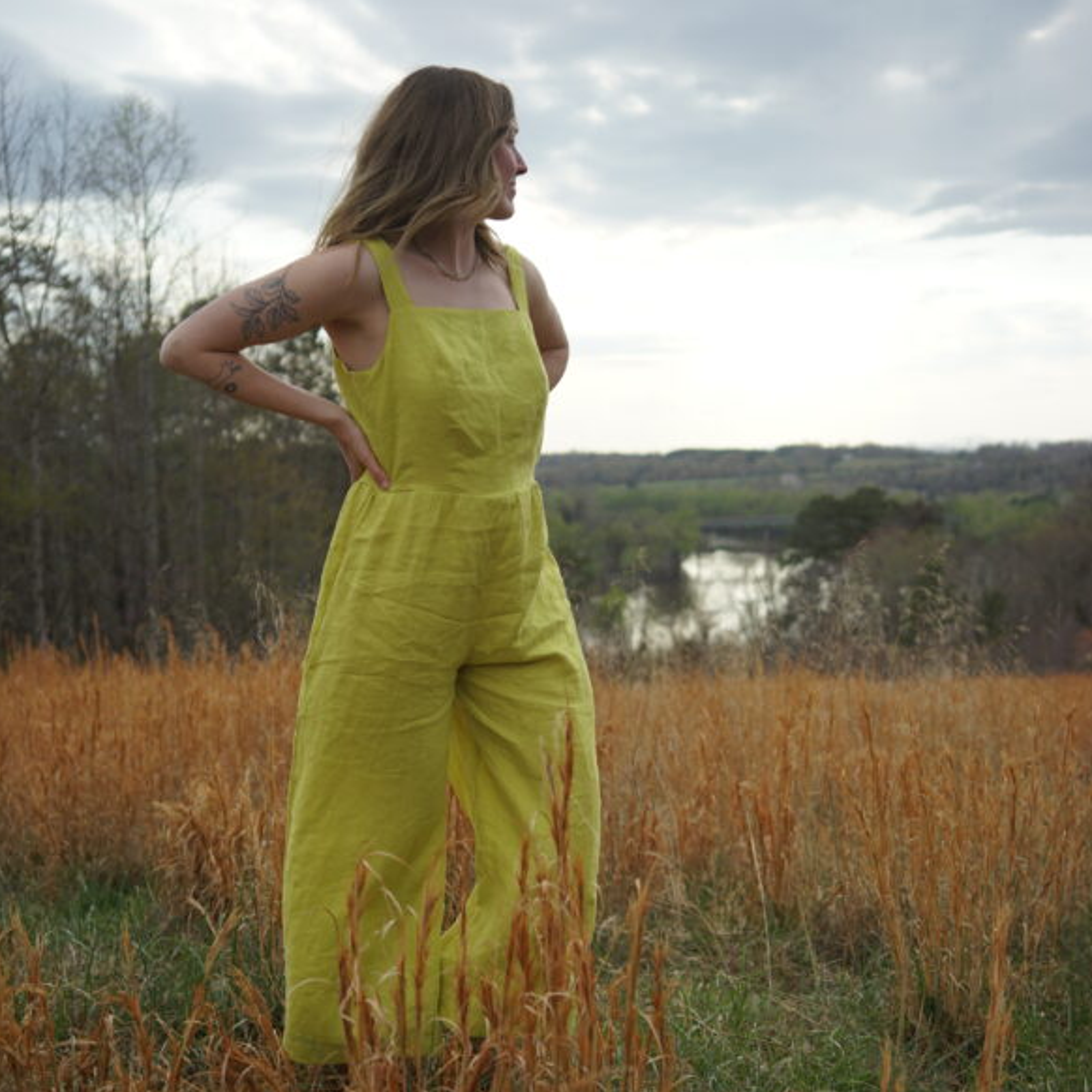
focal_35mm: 46
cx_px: 557
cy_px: 574
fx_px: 1642
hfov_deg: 36.8
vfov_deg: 36.8
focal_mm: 35
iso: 100
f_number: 3.2
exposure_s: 1/1250
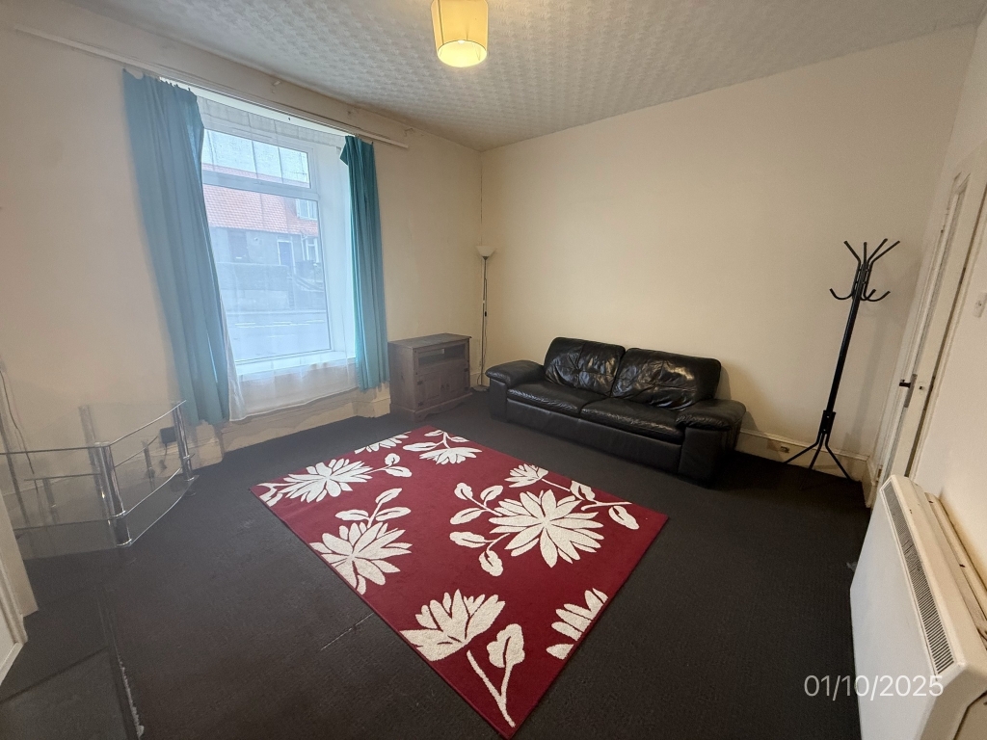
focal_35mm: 14
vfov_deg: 85.7
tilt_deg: -13.5
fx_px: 399
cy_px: 370
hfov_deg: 102.1
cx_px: 494
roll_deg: -0.2
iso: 500
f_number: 2.2
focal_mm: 2.22
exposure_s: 1/60
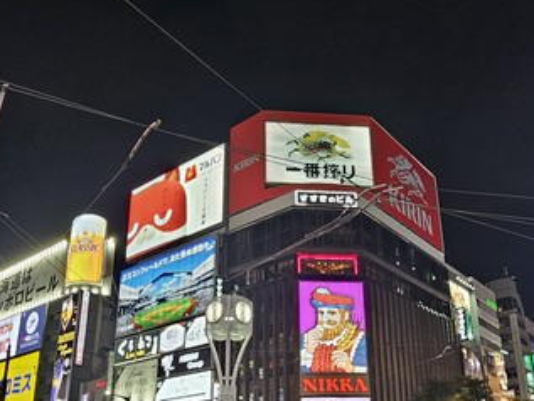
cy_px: 306
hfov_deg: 56.7
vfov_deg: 42.7
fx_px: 494
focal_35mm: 32
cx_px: 293
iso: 250
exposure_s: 1/50
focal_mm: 2.2
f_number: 2.2
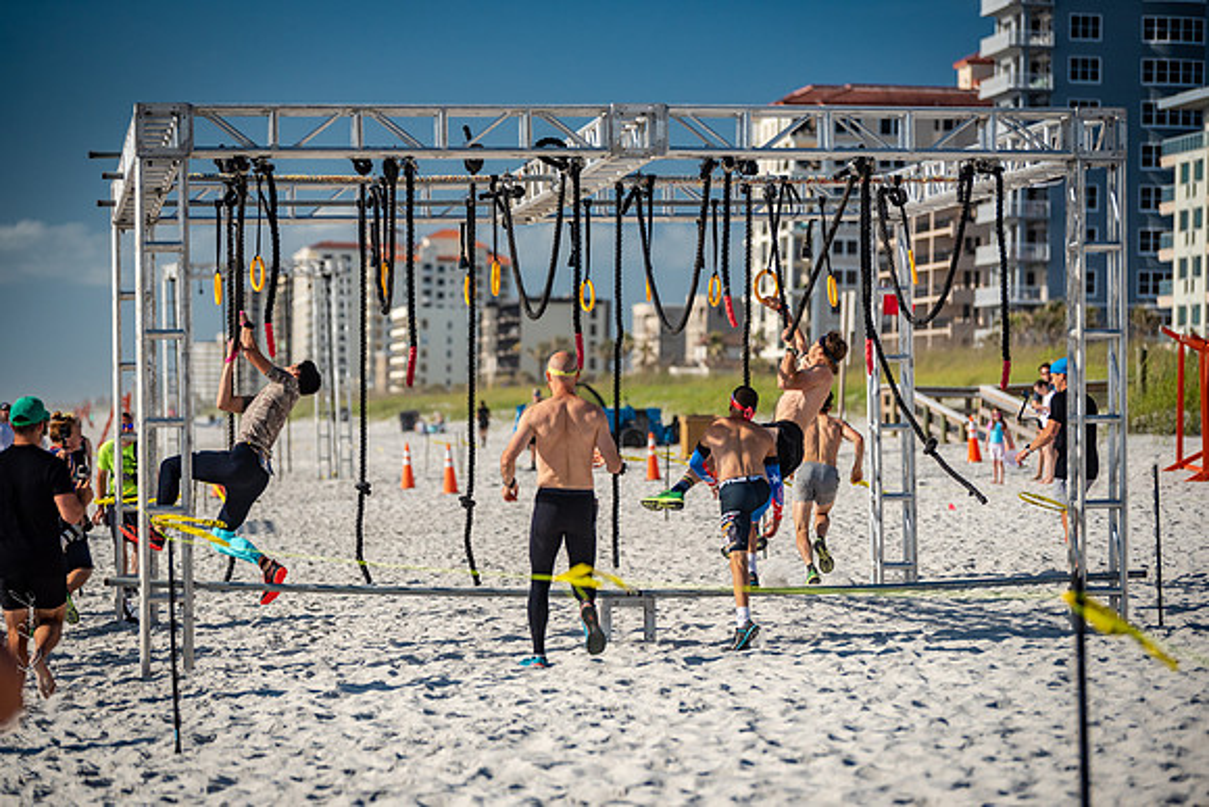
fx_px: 4367
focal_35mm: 130
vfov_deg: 10.6
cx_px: 604
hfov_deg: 15.8
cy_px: 404
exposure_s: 1/4000
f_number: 2.8
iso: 360
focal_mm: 130
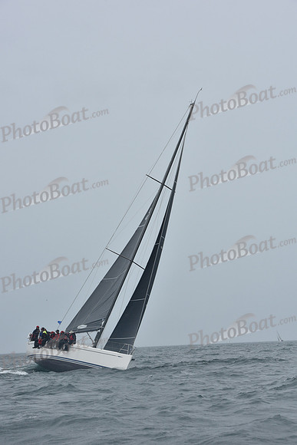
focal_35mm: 100
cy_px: 222
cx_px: 148
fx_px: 1237
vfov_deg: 20.4
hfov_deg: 13.7
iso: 320
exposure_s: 1/1000
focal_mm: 100
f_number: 10
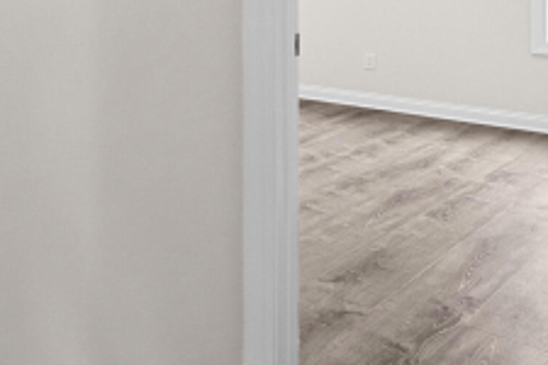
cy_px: -54
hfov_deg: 32.4
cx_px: -117
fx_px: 761
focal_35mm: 50
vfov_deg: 24.8
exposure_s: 1/5
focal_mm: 10
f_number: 10
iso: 400
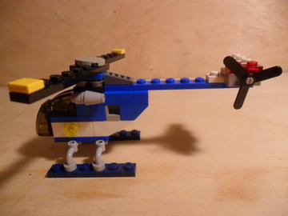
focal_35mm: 27
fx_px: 225
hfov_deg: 65.3
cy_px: 108
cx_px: 144
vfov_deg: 51.4
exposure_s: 1/15
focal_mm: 4.9
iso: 200
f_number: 3.5
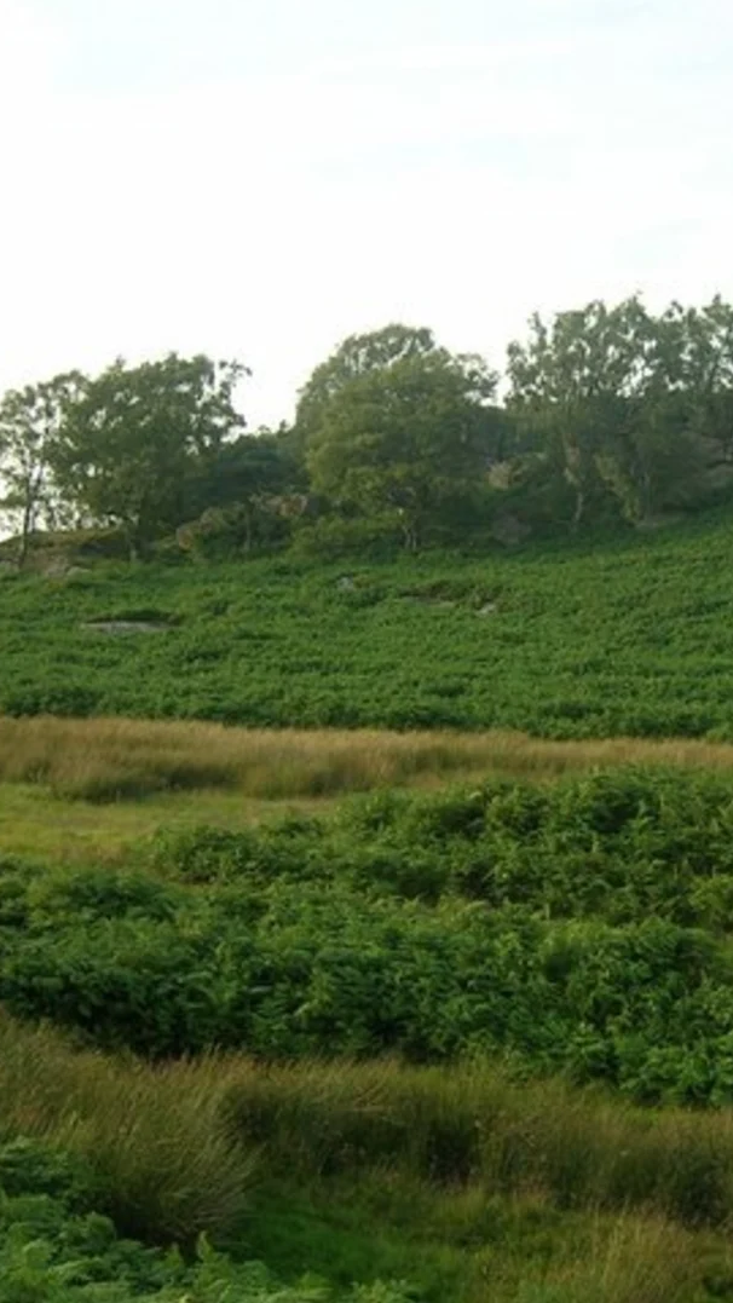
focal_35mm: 51
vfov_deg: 40.6
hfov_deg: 23.1
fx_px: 1762
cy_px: 651
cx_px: 614
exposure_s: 1/225
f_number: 2.8
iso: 50
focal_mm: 5.4
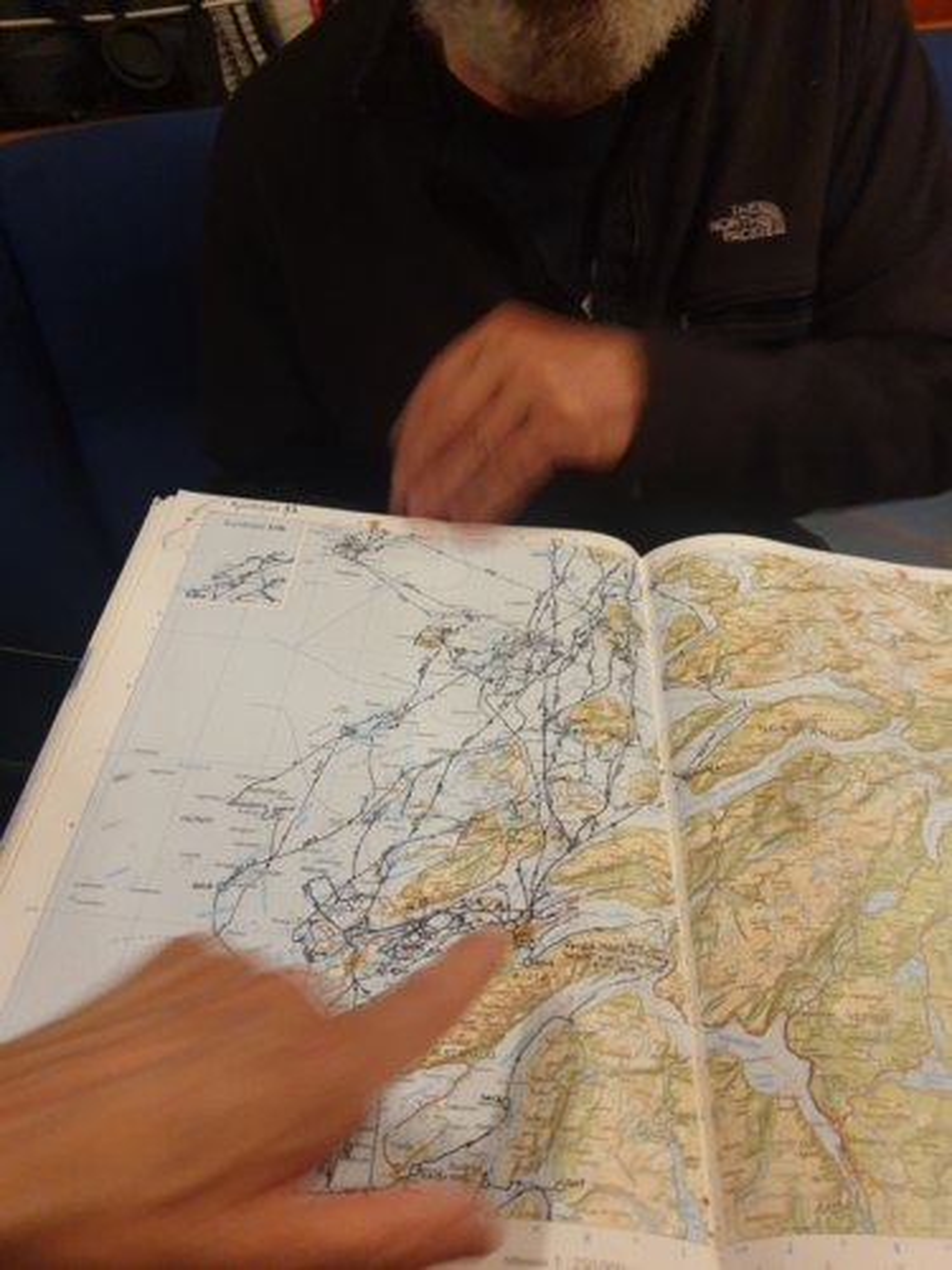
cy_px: 635
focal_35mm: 26
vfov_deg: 67.3
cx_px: 476
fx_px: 953
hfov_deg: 53.1
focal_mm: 4.3
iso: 250
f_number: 1.5
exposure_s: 1/17
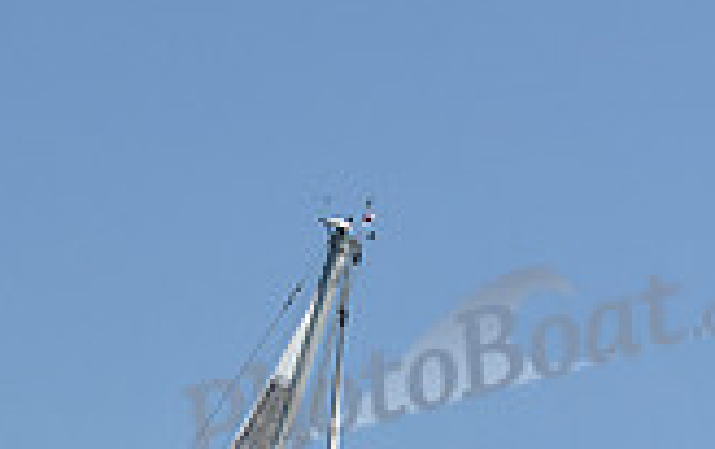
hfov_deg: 8.3
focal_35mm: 252
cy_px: 1051
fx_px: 4917
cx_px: -41
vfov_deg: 5.1
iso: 320
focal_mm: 70
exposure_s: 1/1600
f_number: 9
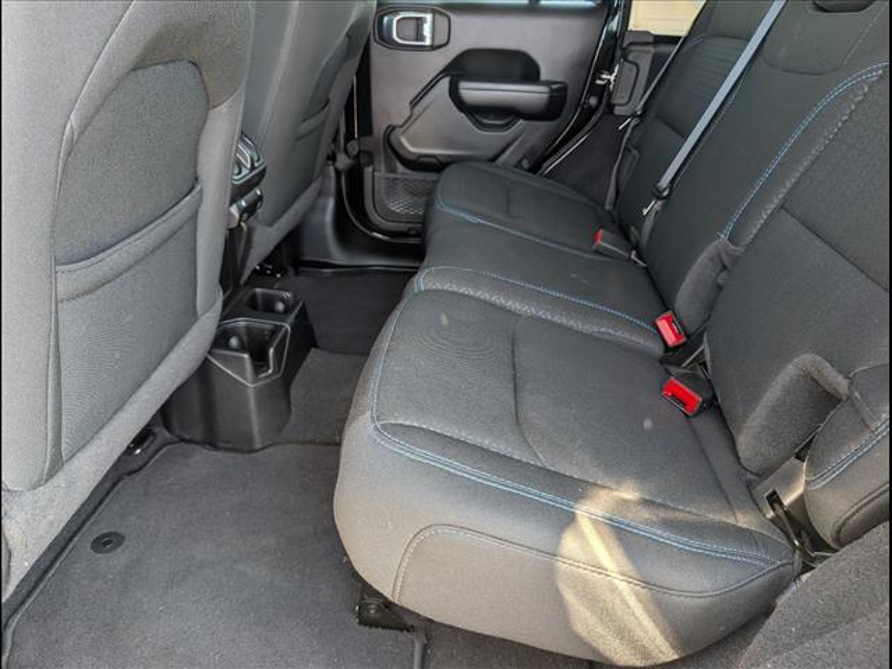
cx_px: 446
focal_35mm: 24
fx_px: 618
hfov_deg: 71.6
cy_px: 334
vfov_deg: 56.8
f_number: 1.68
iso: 23
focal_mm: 6.9
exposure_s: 1/106
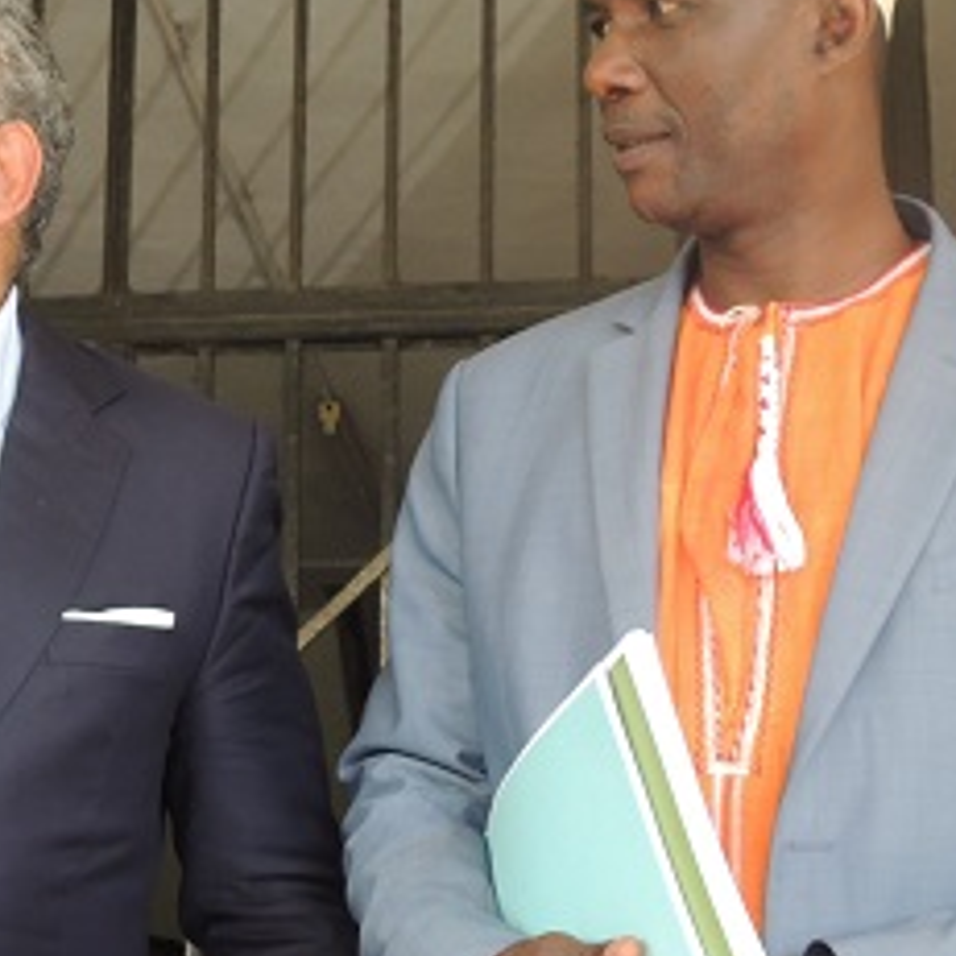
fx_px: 2781
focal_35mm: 89
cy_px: 542
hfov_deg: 19.3
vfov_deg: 19.5
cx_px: 195
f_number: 3
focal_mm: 5.5
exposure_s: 1/50
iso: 100
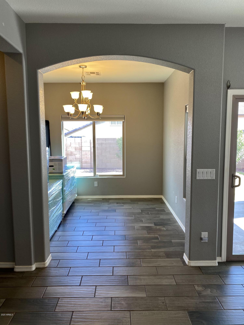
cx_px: 122
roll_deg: +0.2
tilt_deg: -4.6
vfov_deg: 67.3
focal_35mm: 26
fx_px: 244
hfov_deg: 53.1
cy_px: 162
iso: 50
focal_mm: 4.25
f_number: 1.8
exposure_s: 1/120
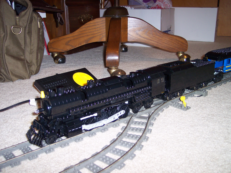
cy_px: 86
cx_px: 116
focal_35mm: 38
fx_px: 253
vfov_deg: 37.7
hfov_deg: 49.0
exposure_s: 1/30
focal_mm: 8
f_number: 2.8
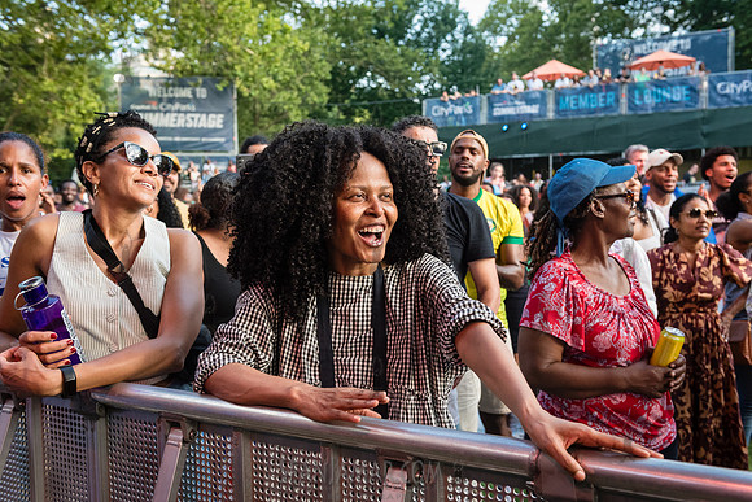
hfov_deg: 50.7
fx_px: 794
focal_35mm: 38
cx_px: 376
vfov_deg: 35.1
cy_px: 251
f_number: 4.5
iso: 2000
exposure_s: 1/640
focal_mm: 38
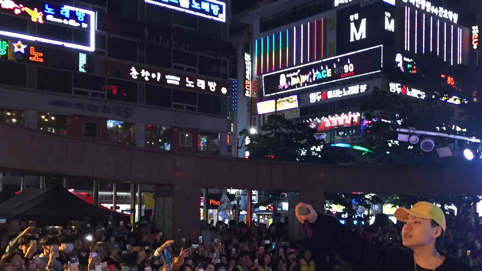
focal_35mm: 47
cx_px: 340
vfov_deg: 25.1
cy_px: 210
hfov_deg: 42.8
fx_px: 601
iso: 125
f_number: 2.2
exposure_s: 1/30
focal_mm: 4.15
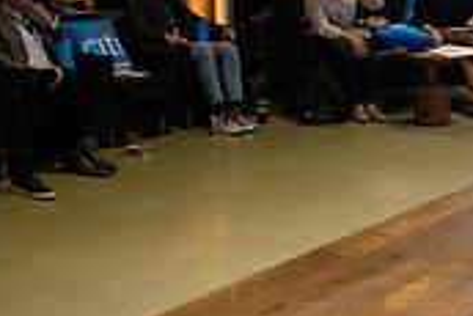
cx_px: -28
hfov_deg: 23.7
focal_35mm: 81
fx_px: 1065
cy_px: -67
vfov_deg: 16.2
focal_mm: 24
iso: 1250
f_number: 3.2
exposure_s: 1/80
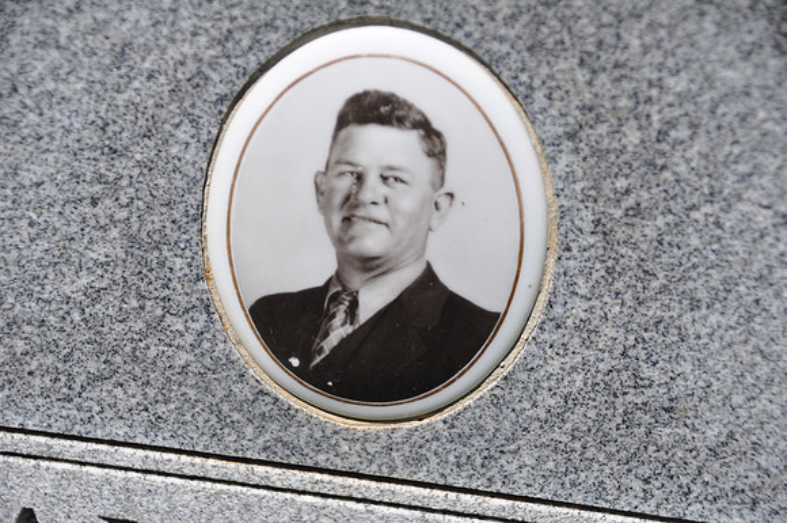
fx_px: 2161
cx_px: 394
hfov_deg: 20.6
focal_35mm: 99
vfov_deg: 13.8
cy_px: 262
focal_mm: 66
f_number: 6.3
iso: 200
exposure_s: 1/640
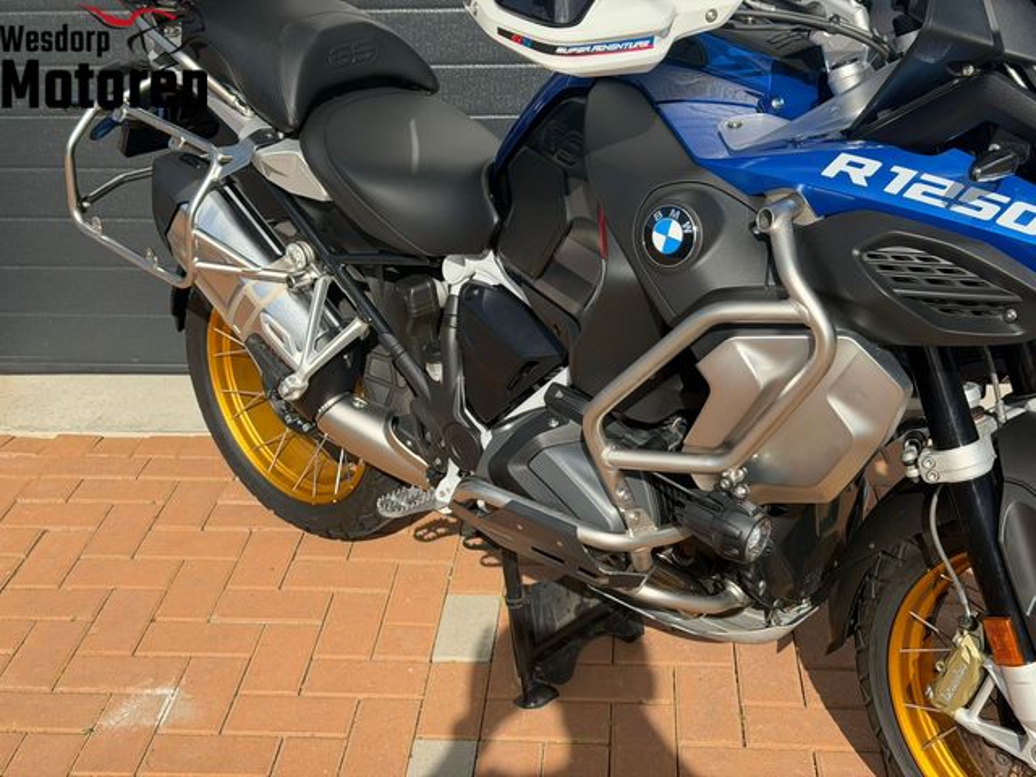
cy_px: 388
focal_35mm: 48
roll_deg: +1.5
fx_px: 1437
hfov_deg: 39.7
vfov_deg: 30.3
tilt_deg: -22.8
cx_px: 518
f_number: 1.78
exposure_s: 1/3704
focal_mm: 6.76
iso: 64
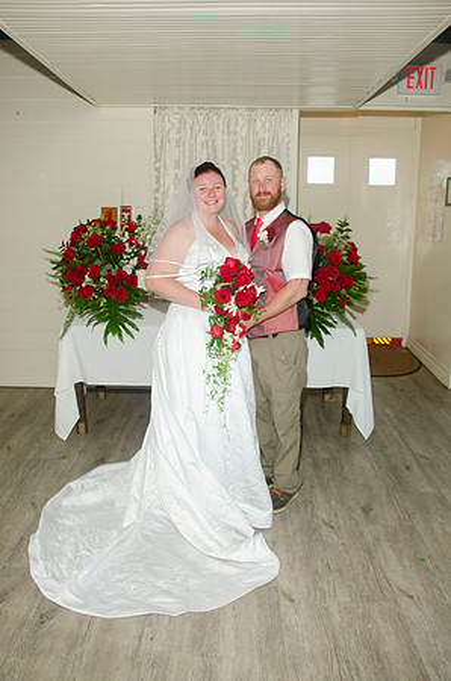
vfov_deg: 62.0
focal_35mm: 30
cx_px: 226
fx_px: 566
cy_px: 340
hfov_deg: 43.4
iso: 400
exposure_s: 1/250
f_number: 5.6
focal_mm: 20
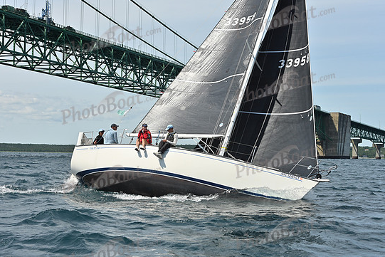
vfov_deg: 18.2
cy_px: 133
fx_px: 802
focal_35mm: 75
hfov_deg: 27.0
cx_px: 199
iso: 320
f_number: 9
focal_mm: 70
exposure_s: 1/1250
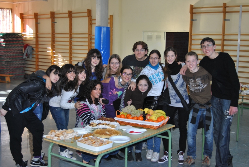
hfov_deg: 41.1
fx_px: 332
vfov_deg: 28.2
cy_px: 84
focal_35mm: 48
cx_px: 124
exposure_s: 1/60
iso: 200
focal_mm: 32
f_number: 4.5
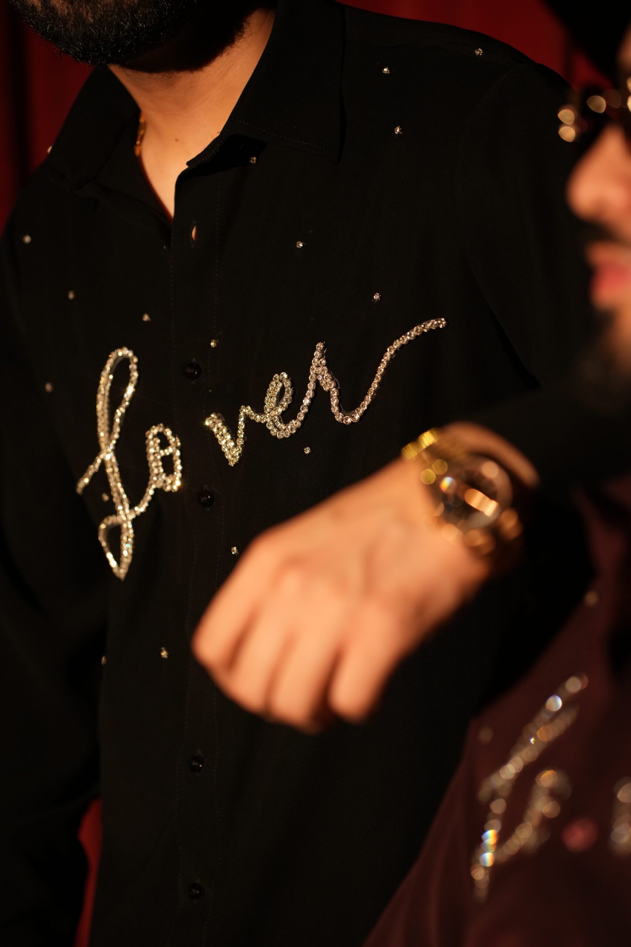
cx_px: 316
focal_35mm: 85
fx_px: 2234
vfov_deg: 23.9
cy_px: 474
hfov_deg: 16.1
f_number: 3.2
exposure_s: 1/125
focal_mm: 85
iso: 1250
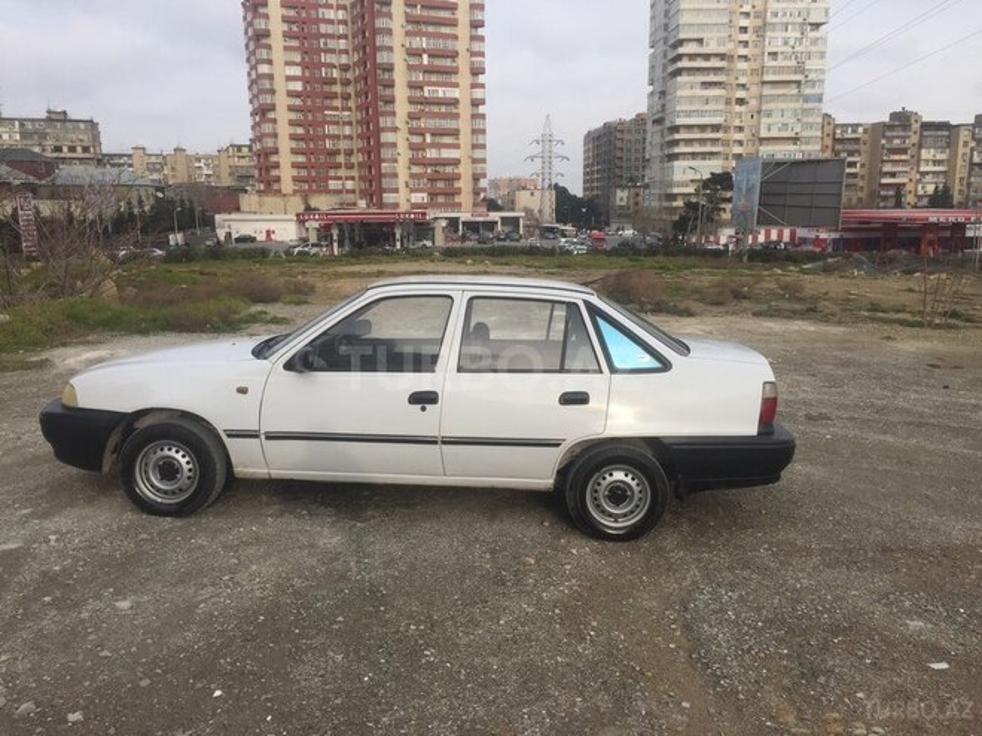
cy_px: 368
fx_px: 823
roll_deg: -1.3
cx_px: 491
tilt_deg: -12.4
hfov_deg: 61.7
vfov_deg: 48.2
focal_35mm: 29
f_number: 2.2
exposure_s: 1/920
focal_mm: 4.15
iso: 32
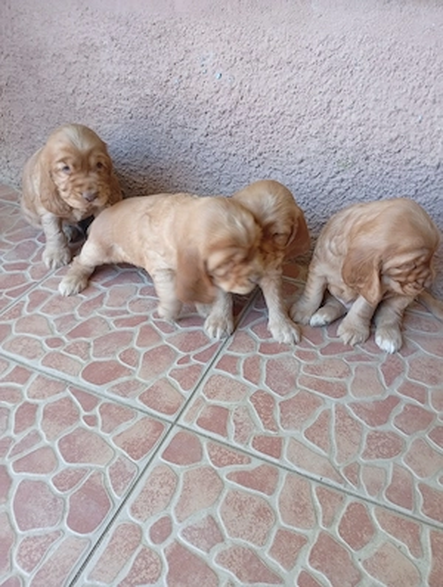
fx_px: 459
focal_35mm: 27
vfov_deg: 65.2
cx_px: 222
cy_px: 294
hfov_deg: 51.5
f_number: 1.8
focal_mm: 3.98
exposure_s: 1/50
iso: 239
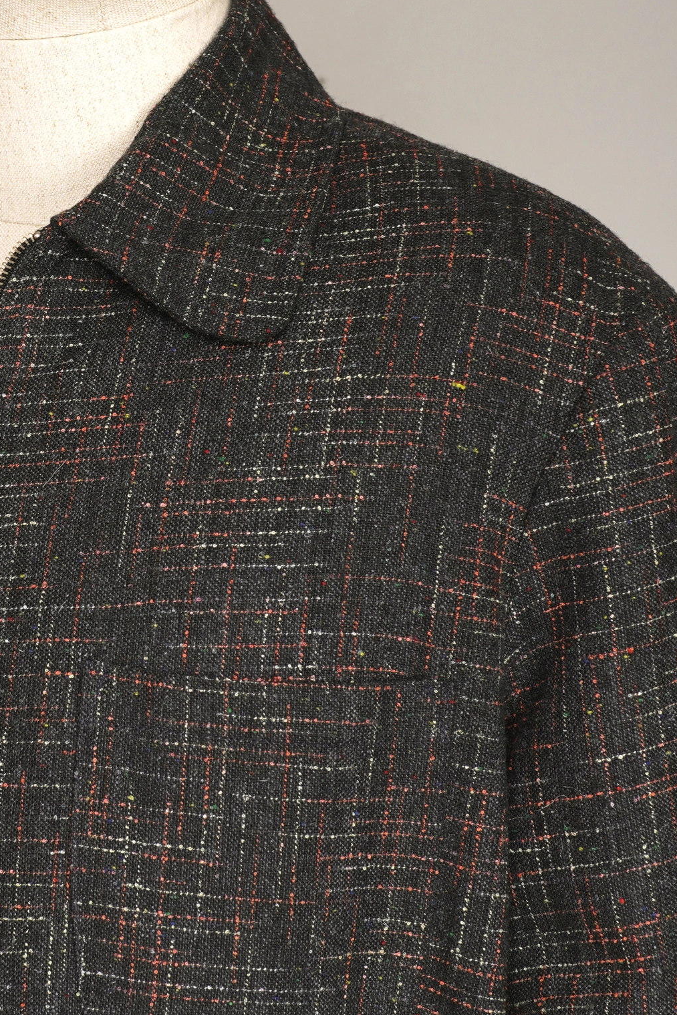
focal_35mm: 91
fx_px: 2566
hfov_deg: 14.9
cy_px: 343
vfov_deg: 22.3
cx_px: 72
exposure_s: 1/13
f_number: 5.6
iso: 200
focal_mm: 32
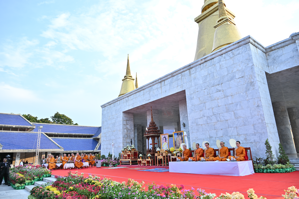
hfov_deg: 73.7
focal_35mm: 24
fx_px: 199
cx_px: 150
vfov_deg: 53.1
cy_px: 100
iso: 125
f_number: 4
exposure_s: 1/200
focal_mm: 24
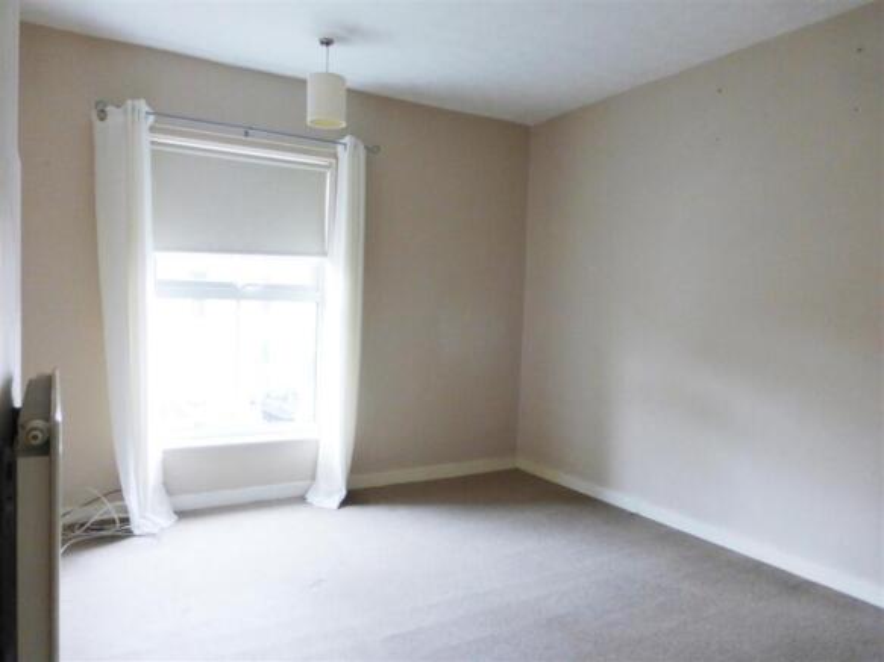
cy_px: 331
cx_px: 442
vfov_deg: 56.8
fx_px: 613
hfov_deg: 71.6
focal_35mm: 24
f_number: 3.3
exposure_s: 1/60
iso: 250
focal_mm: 4.3
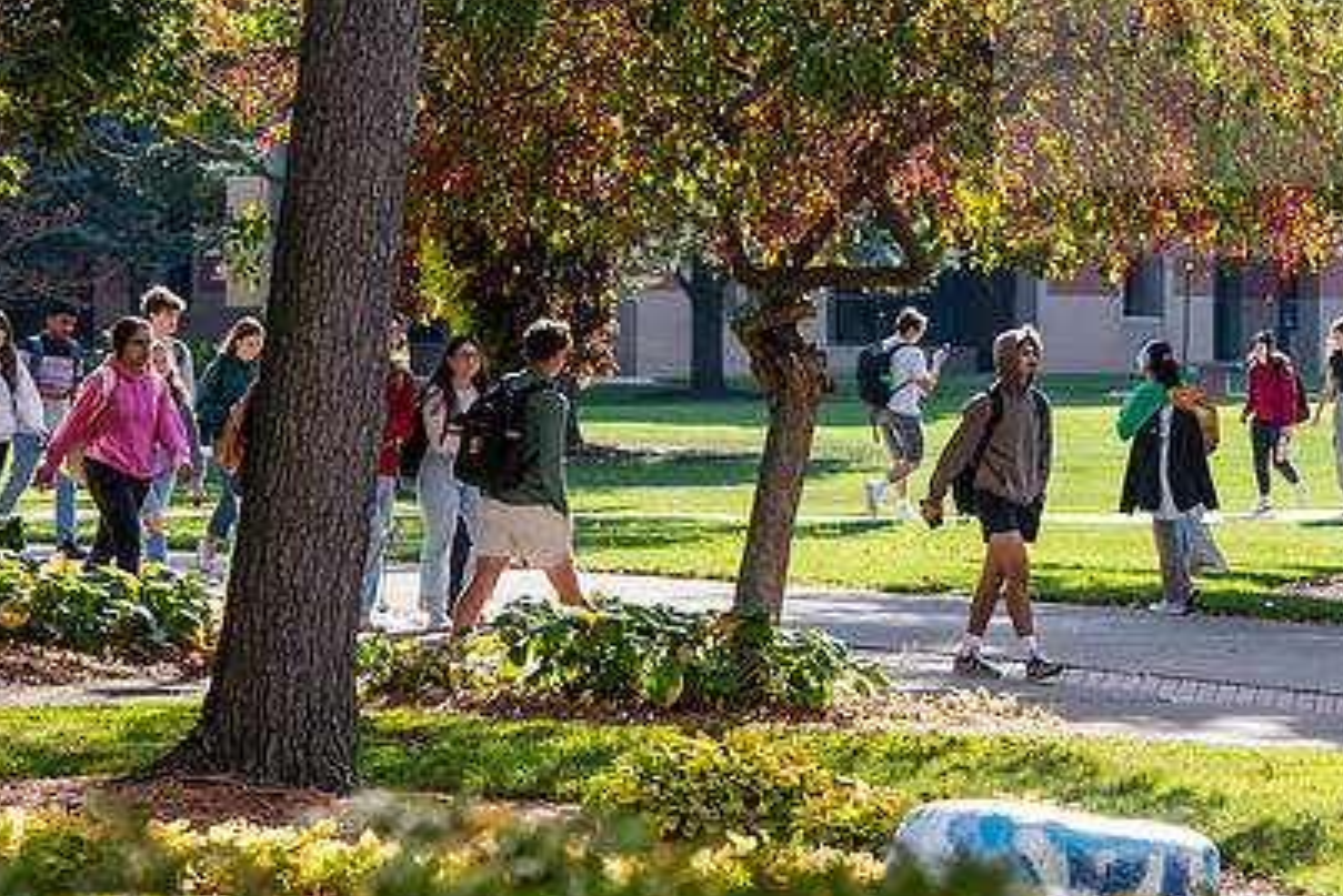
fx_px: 8583
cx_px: 893
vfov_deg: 6.0
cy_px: 311
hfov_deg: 8.9
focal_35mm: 230
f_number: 8
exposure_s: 1/320
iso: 400
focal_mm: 160
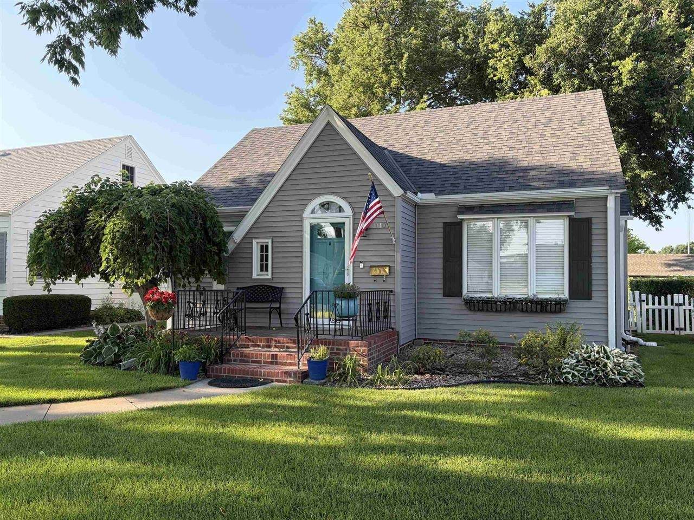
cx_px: 347
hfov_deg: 67.3
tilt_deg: +1.7
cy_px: 260
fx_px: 521
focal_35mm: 26
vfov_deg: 53.1
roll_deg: -0.2
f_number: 1.6
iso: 64
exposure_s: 1/756
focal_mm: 5.96
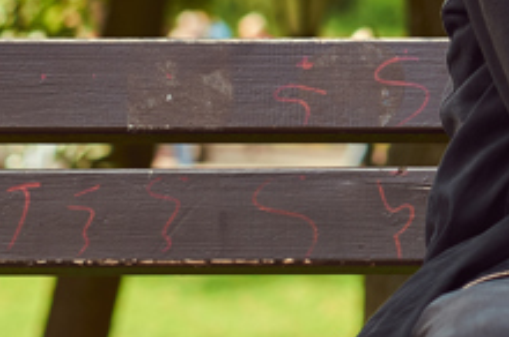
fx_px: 3727
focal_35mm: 264
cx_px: 722
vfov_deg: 5.2
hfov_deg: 7.7
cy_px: -65
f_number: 2.8
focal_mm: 56
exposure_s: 1/500
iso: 200
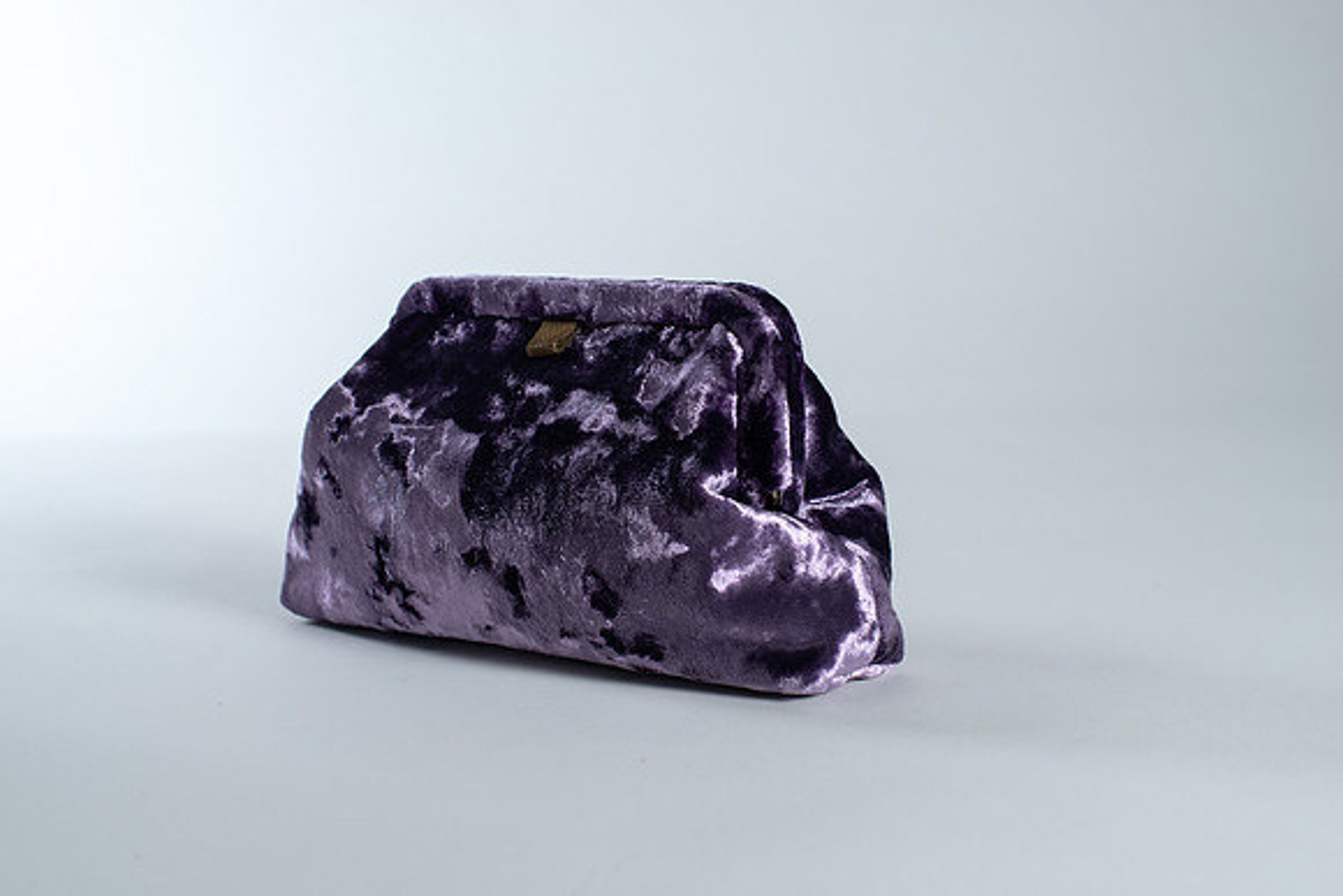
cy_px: 448
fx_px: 1866
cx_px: 672
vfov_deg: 27.0
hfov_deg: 39.6
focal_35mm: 50
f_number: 8
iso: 200
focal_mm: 50
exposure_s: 1/200
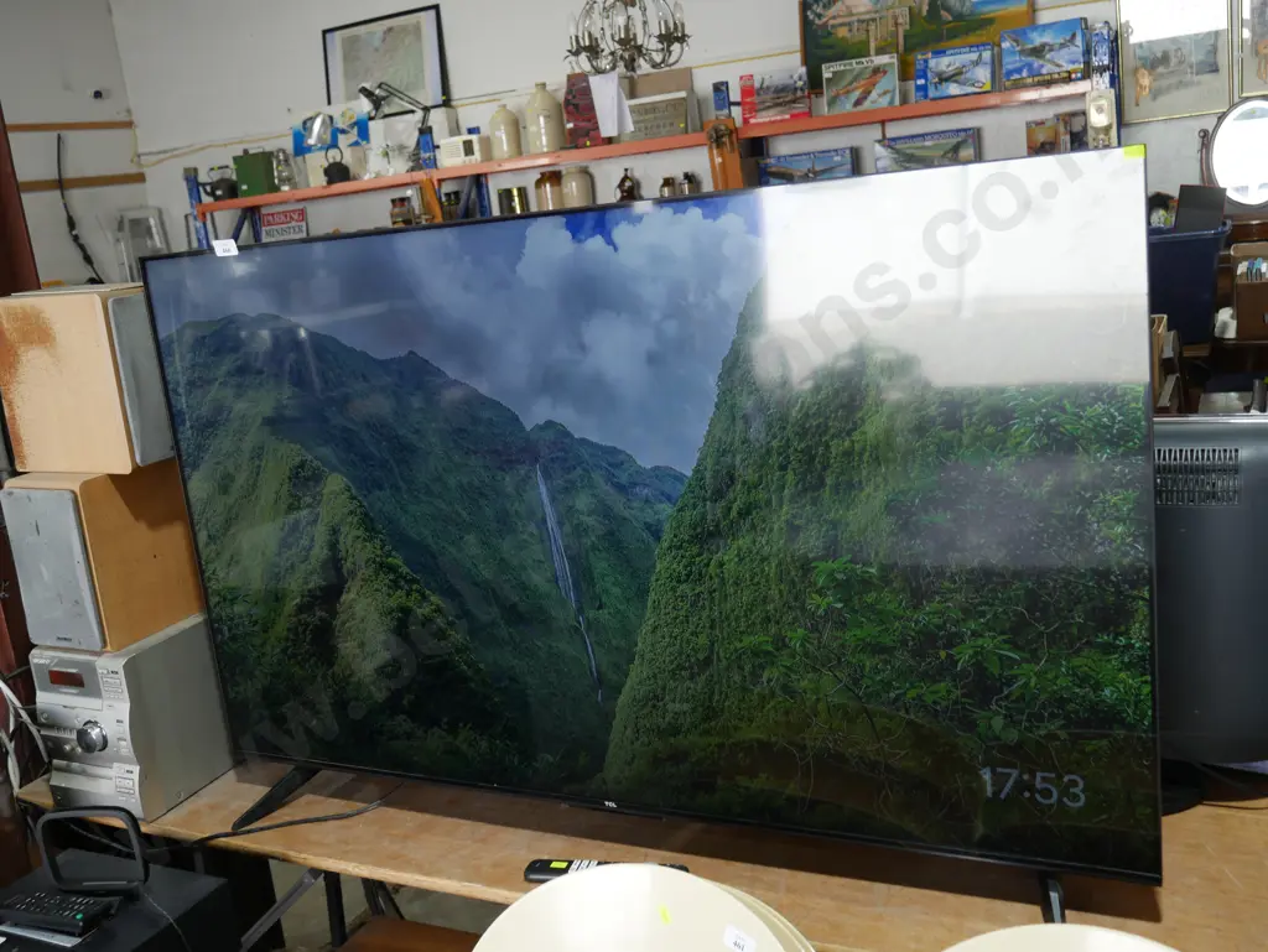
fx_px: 1319
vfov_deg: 39.7
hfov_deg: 51.3
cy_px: 476
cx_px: 634
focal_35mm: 36
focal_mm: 18
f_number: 4
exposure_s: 1/80
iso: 200
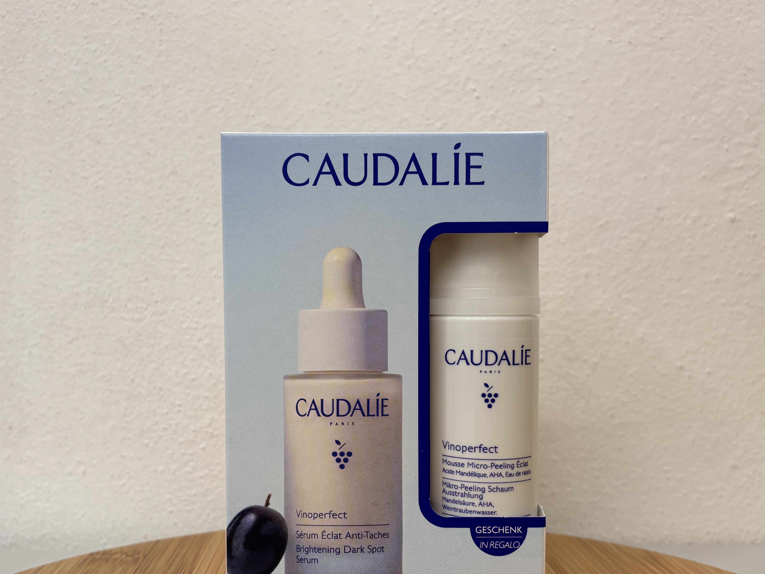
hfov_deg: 52.6
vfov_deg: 40.4
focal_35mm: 35
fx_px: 773
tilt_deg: -3.0
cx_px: 358
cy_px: 354
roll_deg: +0.4
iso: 100
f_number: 1.6
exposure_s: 1/100
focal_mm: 5.96
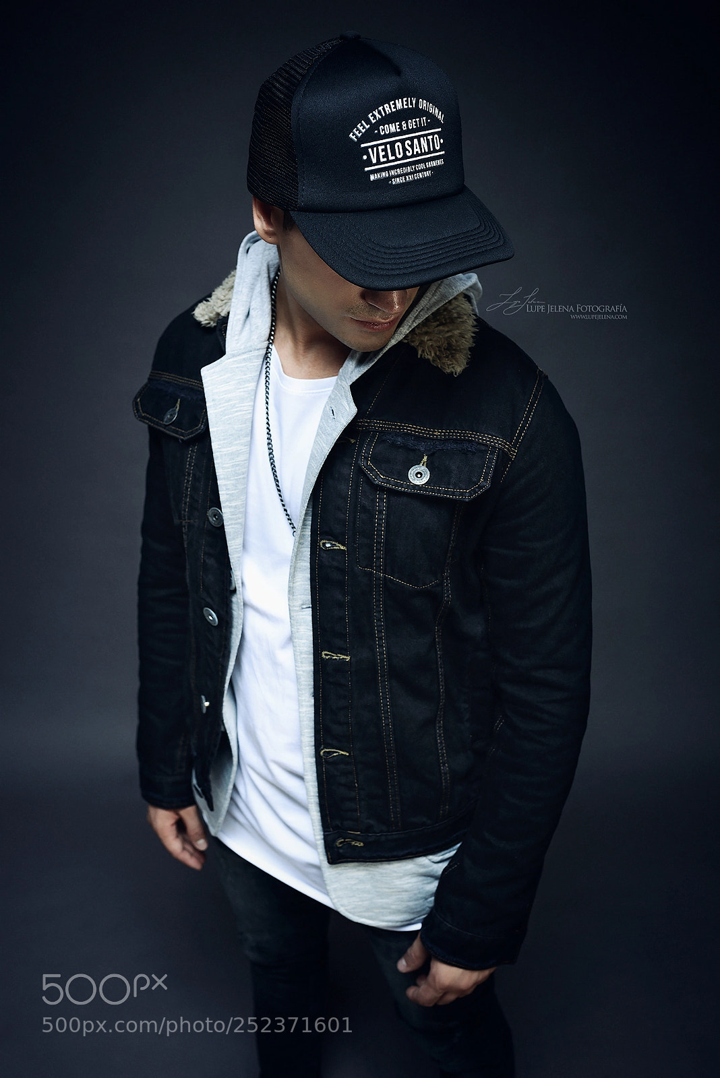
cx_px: 360
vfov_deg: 54.4
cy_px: 539
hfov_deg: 37.9
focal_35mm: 35
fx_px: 1049
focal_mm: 35
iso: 100
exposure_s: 1/160
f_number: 5
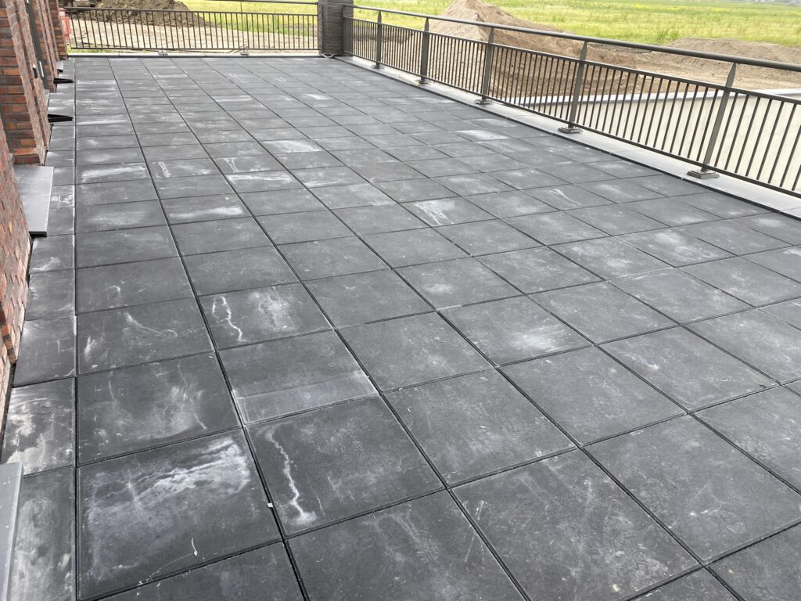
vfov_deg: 53.1
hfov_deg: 67.3
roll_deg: -4.2
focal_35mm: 26
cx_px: 400
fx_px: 602
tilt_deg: -25.7
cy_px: 300
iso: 32
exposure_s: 1/375
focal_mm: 4.25
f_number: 1.8
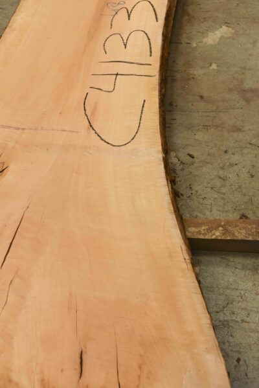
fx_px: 323
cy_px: 194
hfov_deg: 43.7
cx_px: 130
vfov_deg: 61.9
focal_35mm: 30
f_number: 7.1
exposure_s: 1/200
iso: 400
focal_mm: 30
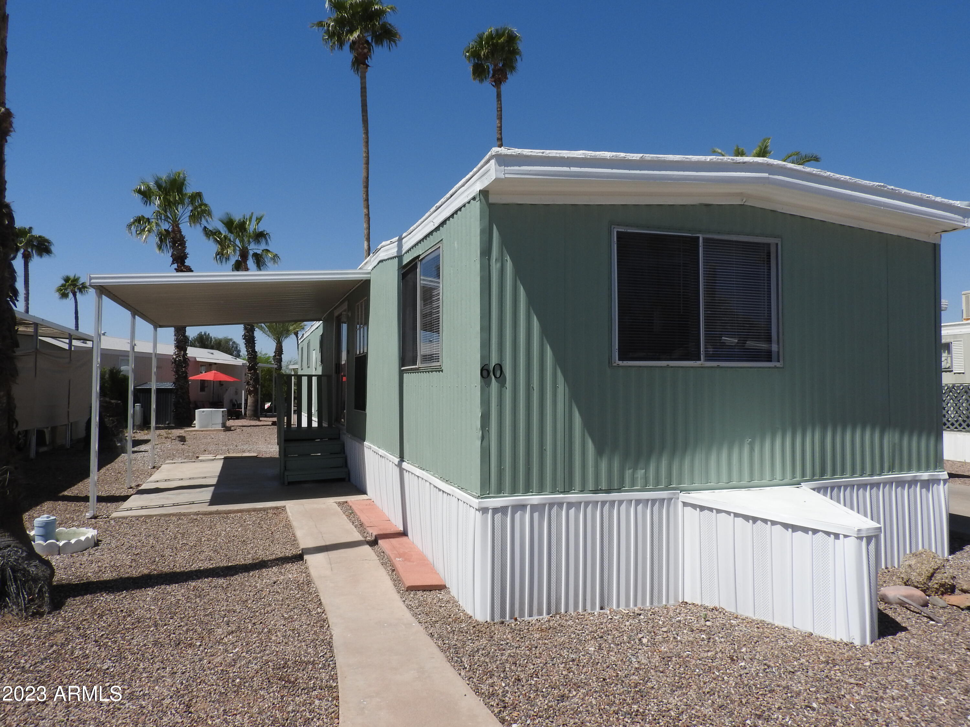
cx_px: 485
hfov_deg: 71.6
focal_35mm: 24
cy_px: 364
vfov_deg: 56.8
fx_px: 673
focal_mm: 4.3
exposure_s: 1/1600
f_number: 3.8
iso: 100
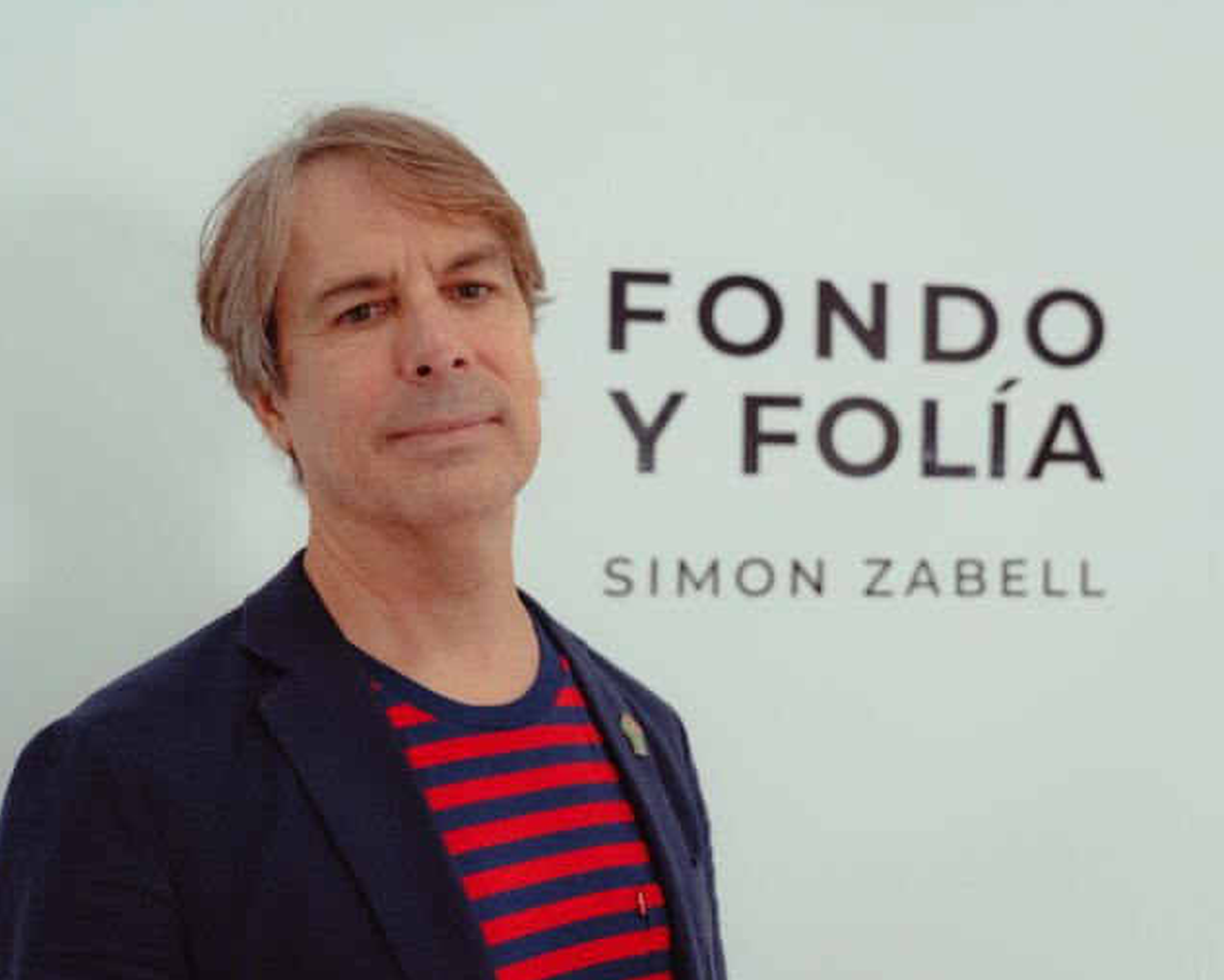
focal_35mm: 48
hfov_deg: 38.7
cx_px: 665
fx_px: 1739
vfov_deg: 31.5
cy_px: 489
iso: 3200
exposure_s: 1/1000
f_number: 4
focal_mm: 42
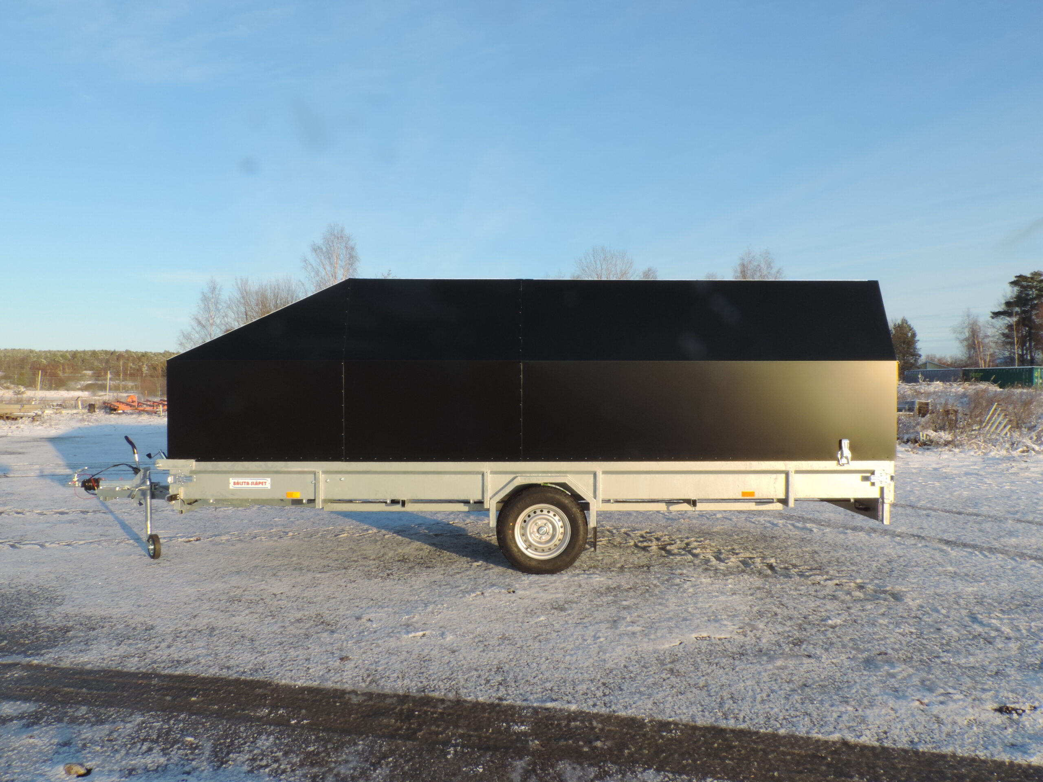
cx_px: 522
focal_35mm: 24
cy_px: 391
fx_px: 723
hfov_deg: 71.6
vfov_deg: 56.8
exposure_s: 1/60
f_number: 8.3
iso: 80
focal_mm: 4.3
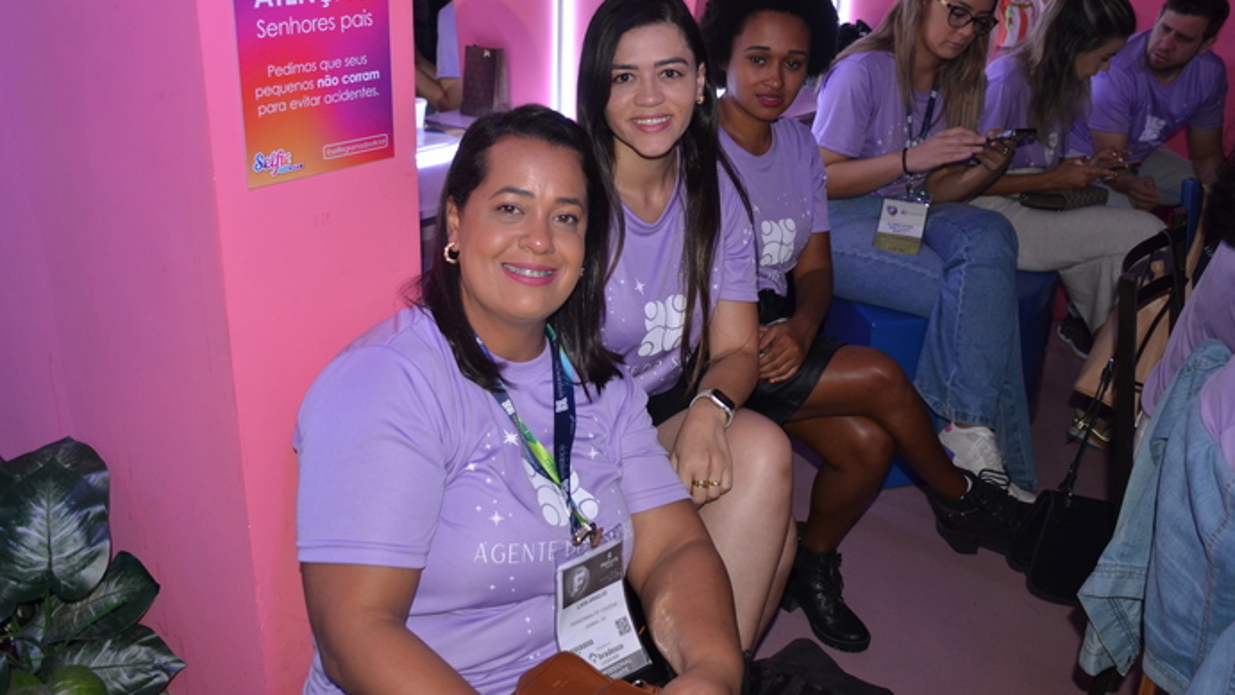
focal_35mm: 37
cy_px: 309
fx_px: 1196
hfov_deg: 54.6
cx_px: 617
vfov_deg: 32.4
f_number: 3.8
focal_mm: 23
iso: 800
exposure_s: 1/60
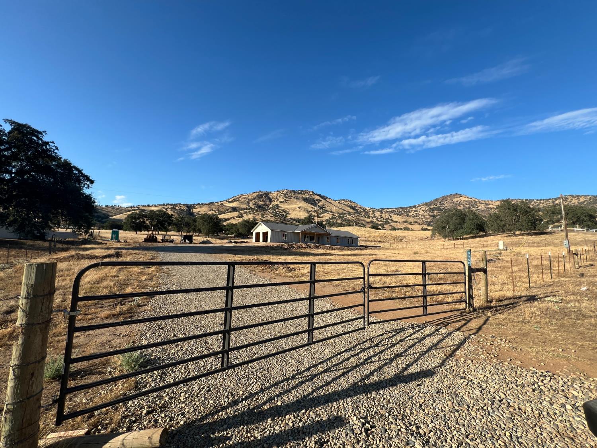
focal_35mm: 13
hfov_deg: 106.2
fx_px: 224
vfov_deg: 89.9
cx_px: 298
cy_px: 224
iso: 32
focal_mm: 1.57
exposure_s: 1/1167
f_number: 1.8
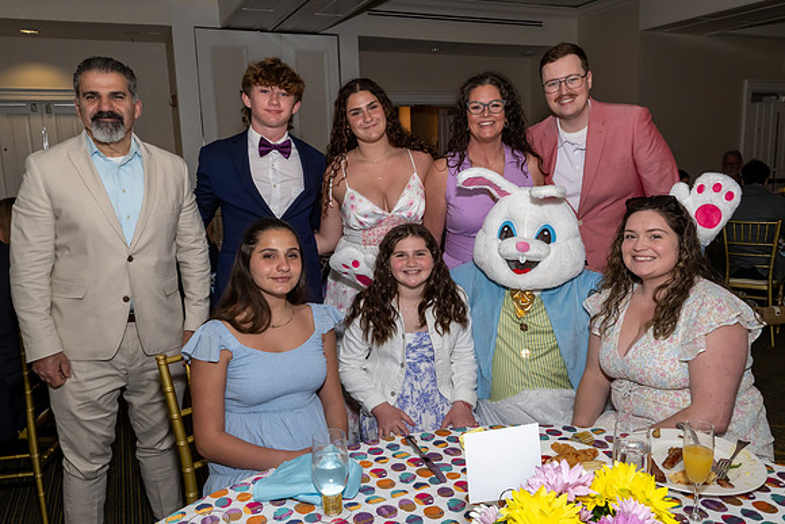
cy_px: 258
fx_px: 584
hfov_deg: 67.8
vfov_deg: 48.3
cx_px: 404
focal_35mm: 27
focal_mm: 17
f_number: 9
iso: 500
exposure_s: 1/250
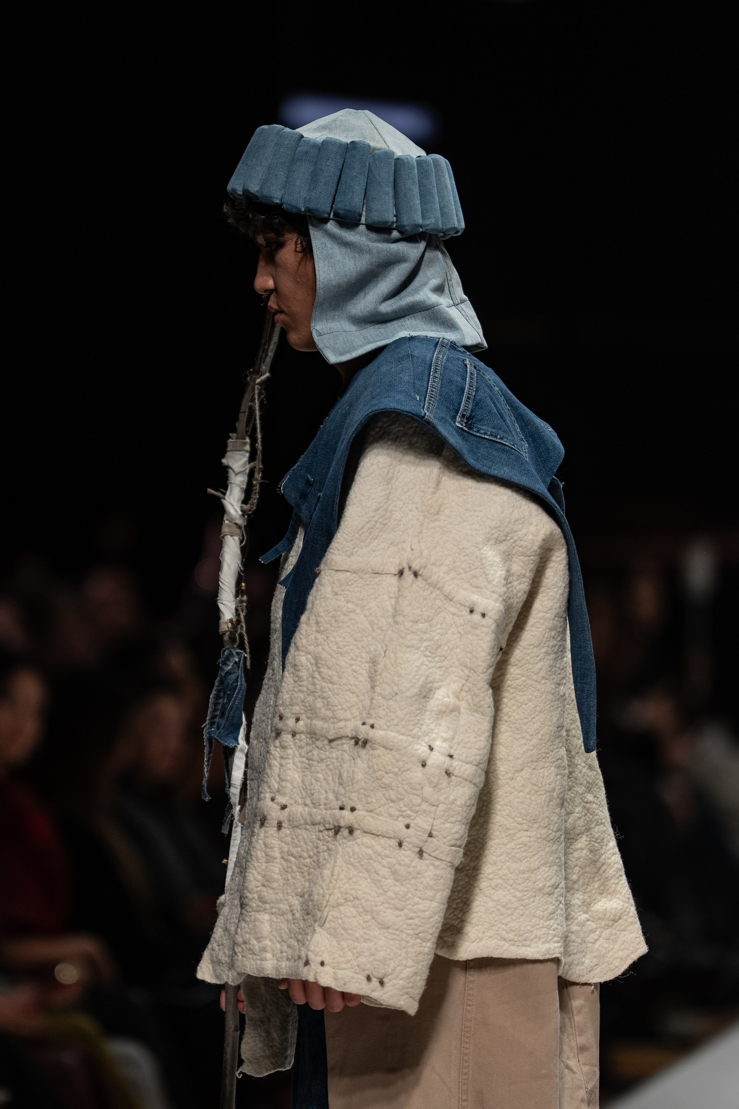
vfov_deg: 7.6
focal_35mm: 270
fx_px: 8314
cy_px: 567
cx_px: 372
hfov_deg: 5.1
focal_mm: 180.7
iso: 200
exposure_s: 1/400
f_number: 2.8
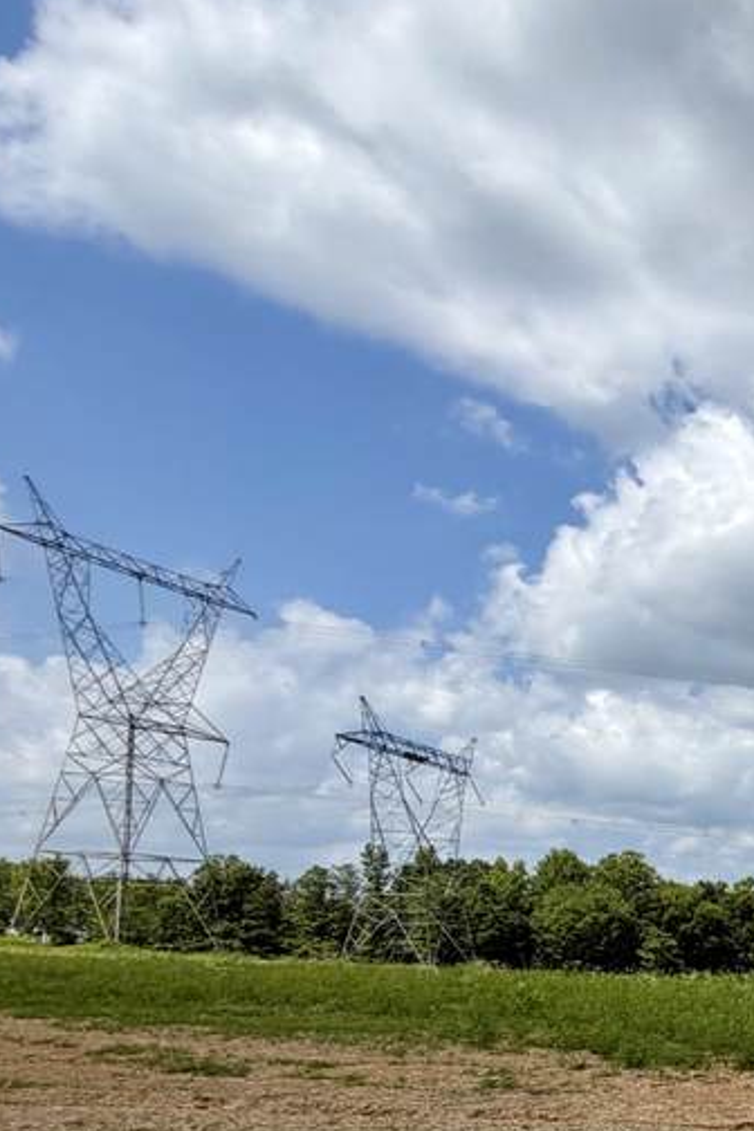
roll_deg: -1.1
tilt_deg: +1.7
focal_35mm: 37
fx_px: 1162
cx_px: 1268
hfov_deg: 23.6
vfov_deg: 48.2
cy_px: 945
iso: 20
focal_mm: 2.22
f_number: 2.2
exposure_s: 1/1235
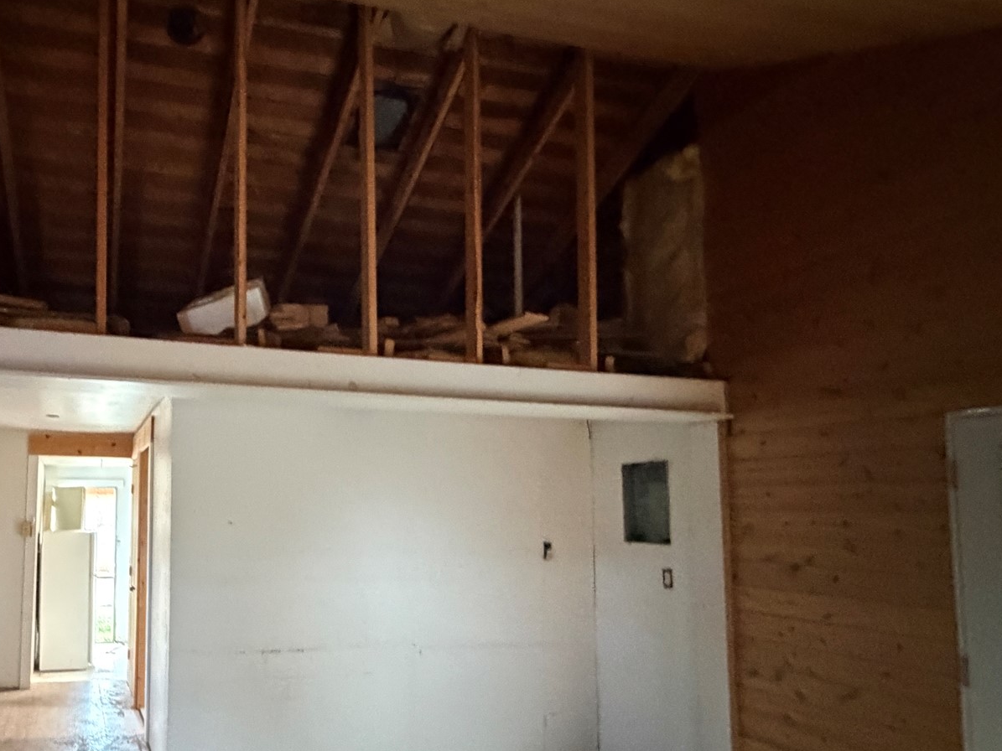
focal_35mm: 24
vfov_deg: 56.2
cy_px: 464
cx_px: 247
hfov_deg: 67.0
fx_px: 695
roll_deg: -1.1
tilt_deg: +3.6
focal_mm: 2.22
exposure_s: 1/47
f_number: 2.2
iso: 1250
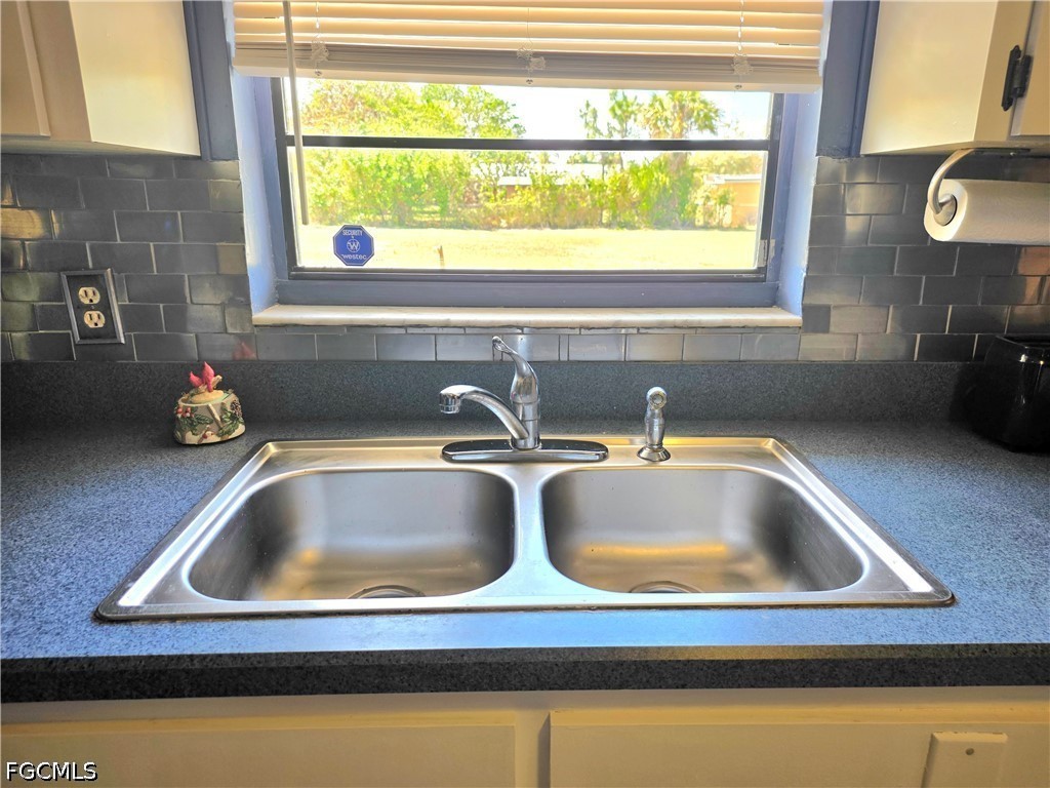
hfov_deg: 73.9
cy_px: 394
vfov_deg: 58.9
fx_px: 698
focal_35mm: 23
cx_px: 525
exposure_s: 1/120
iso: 40
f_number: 1.7
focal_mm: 6.25
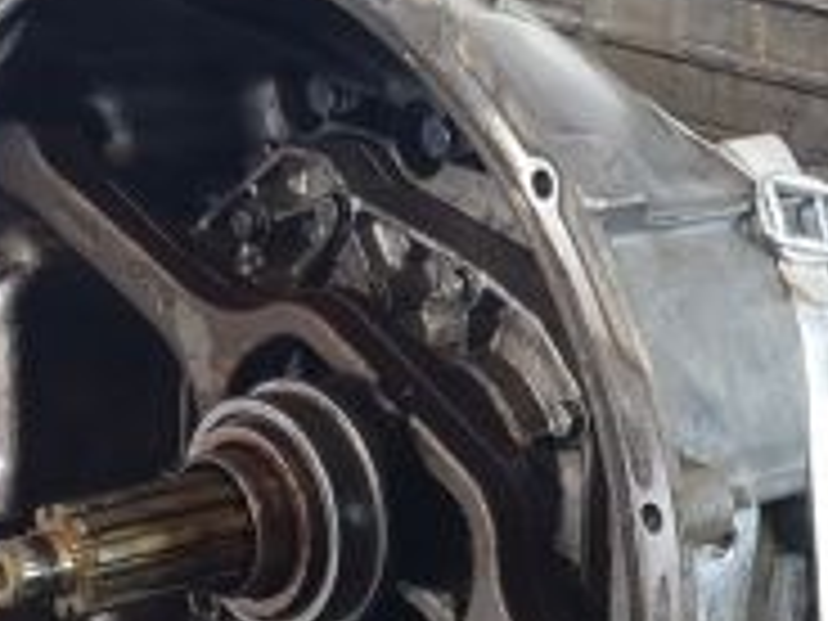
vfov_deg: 19.5
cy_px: 436
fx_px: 1794
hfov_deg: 25.0
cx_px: 778
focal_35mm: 75
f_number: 1.8
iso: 100
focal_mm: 6.4
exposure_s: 1/50
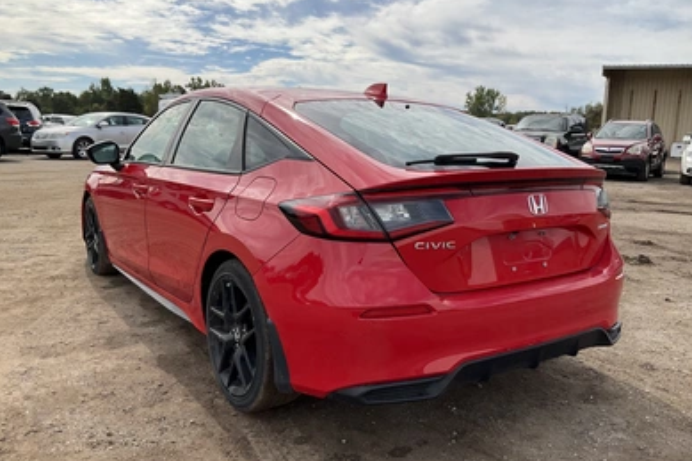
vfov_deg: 42.3
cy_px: 242
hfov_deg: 60.3
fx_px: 596
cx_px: 350
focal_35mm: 31
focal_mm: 3
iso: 25
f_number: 1.8
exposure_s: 1/1848
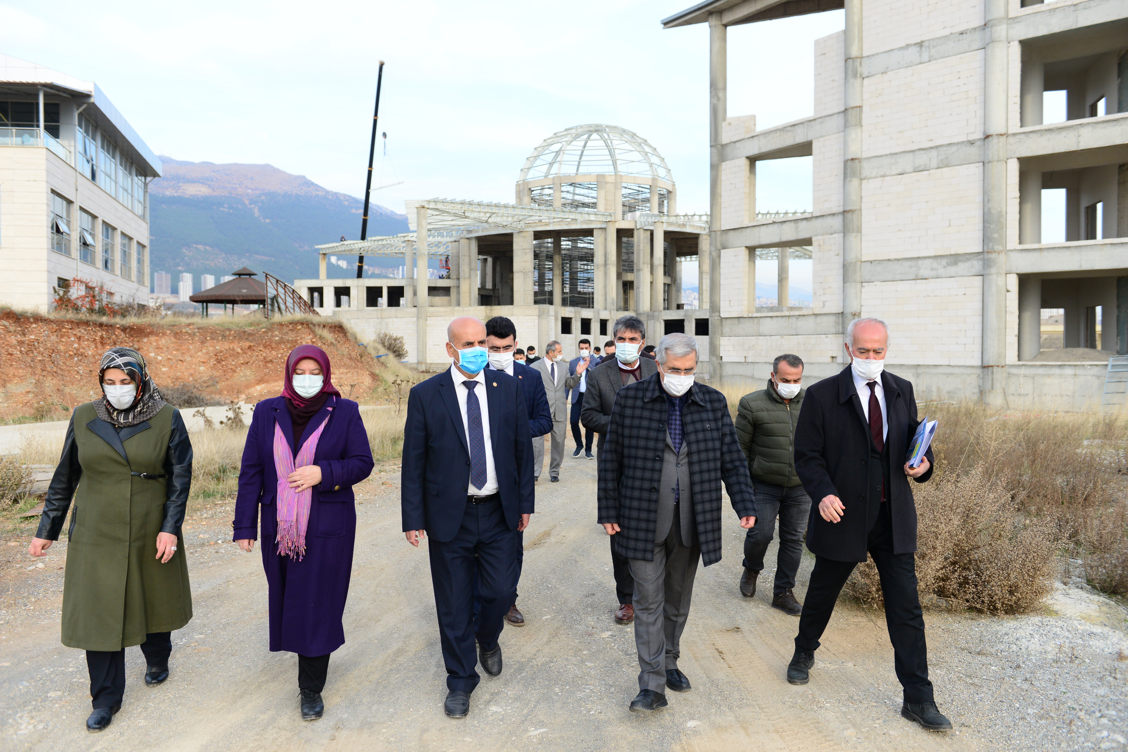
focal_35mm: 31
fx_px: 971
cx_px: 564
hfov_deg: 60.3
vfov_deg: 42.3
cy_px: 376
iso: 640
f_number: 4
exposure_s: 1/1000
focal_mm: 31
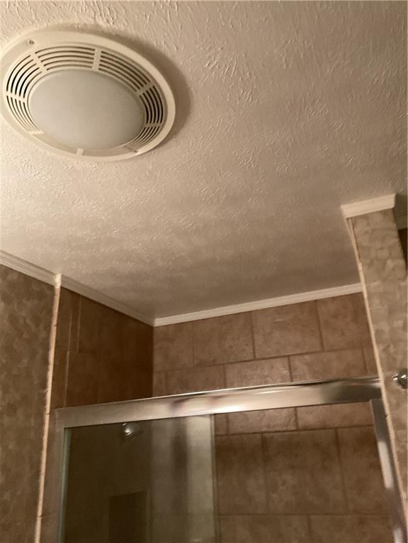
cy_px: 272
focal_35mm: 29
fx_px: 456
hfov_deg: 48.2
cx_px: 204
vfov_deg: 61.7
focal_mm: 3
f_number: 1.8
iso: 320
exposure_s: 1/30
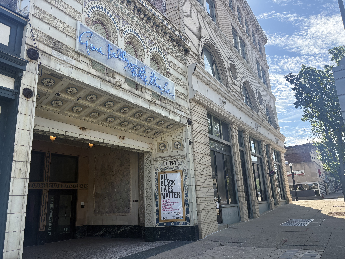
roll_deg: +3.0
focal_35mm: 26
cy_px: 130
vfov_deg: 53.1
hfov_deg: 67.3
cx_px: 172
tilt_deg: +15.3
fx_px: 259
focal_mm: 5.96
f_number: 1.6
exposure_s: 1/1517
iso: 64
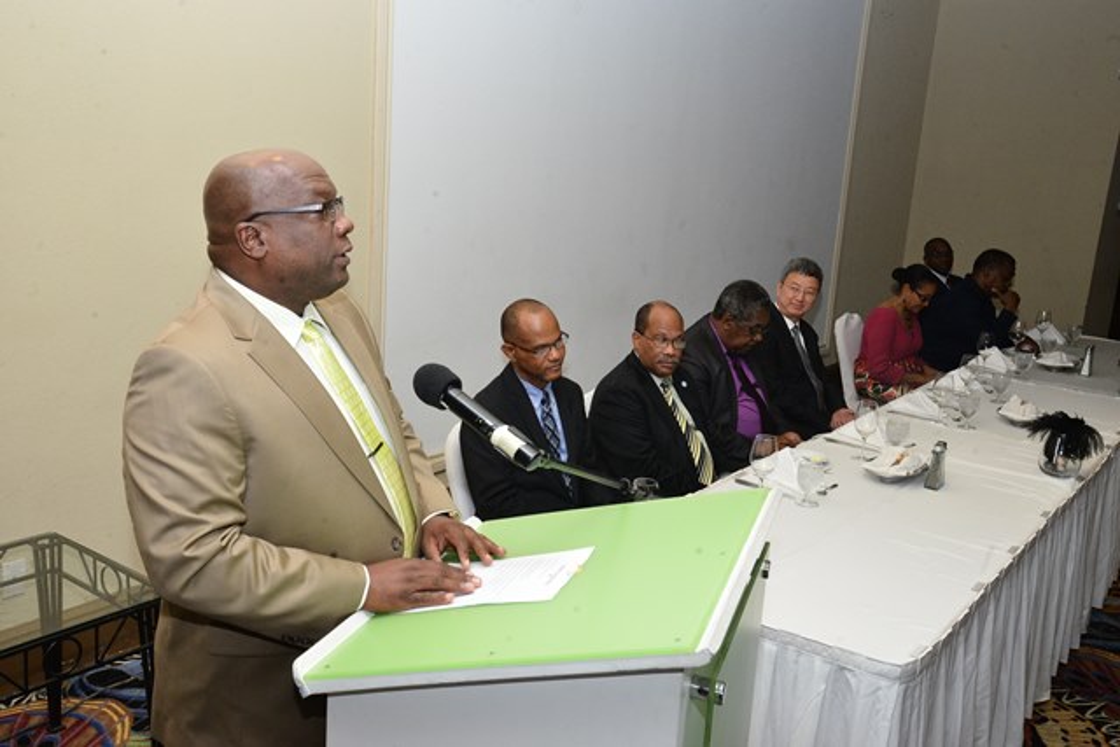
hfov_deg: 54.4
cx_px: 560
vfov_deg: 37.9
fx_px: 1089
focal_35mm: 35
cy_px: 374
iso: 3200
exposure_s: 1/60
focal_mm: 35
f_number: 10
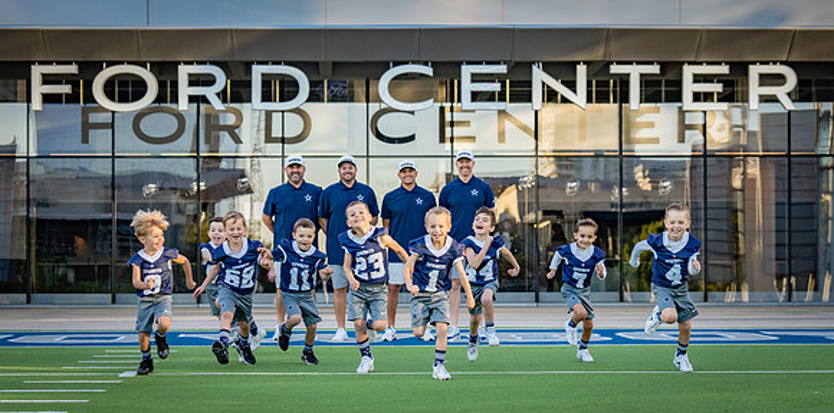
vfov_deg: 12.1
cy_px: 287
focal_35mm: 90
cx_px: 366
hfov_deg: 24.2
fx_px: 1943
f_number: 4
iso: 1000
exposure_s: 1/1250
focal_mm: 70
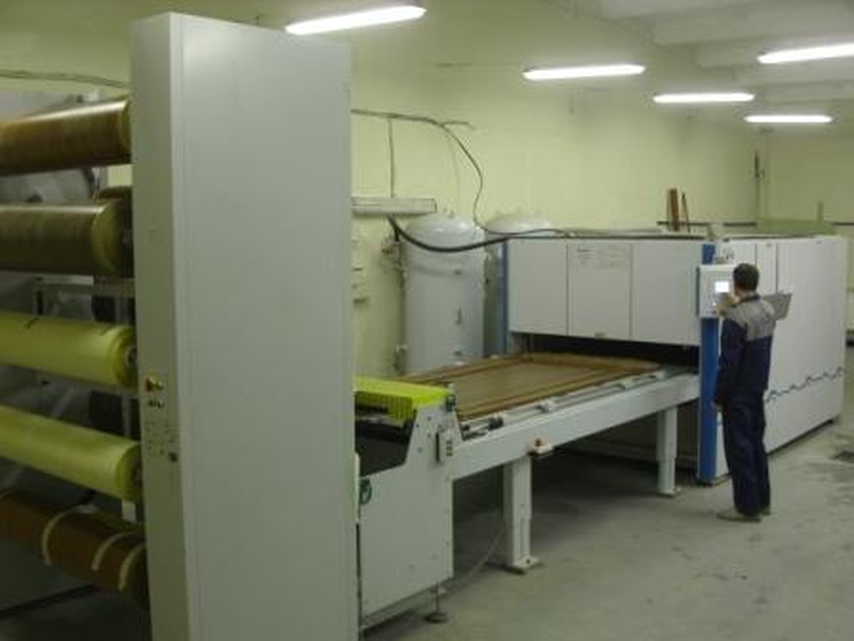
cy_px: 320
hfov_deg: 49.0
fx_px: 937
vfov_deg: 37.7
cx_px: 427
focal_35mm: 38
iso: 184
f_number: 2.8
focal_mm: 7.8
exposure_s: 1/30
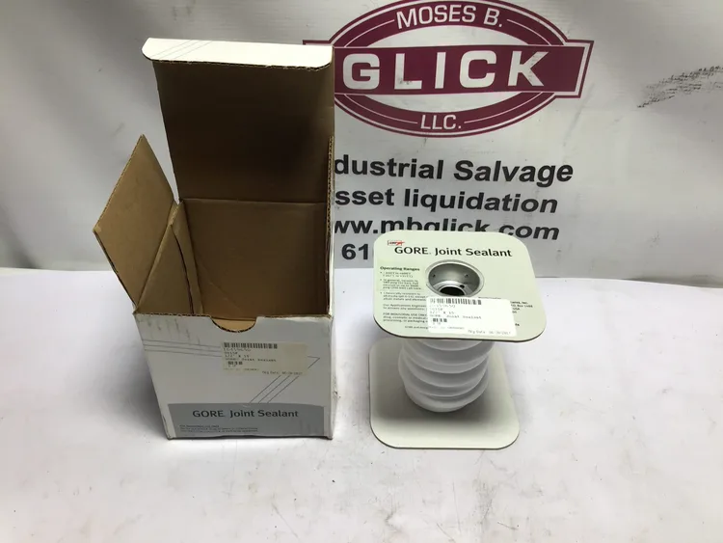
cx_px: 362
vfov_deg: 45.5
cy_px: 272
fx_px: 648
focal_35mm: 31
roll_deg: -2.3
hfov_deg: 58.3
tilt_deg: -40.2
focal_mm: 3.3
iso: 25
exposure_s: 1/120
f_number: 2.4
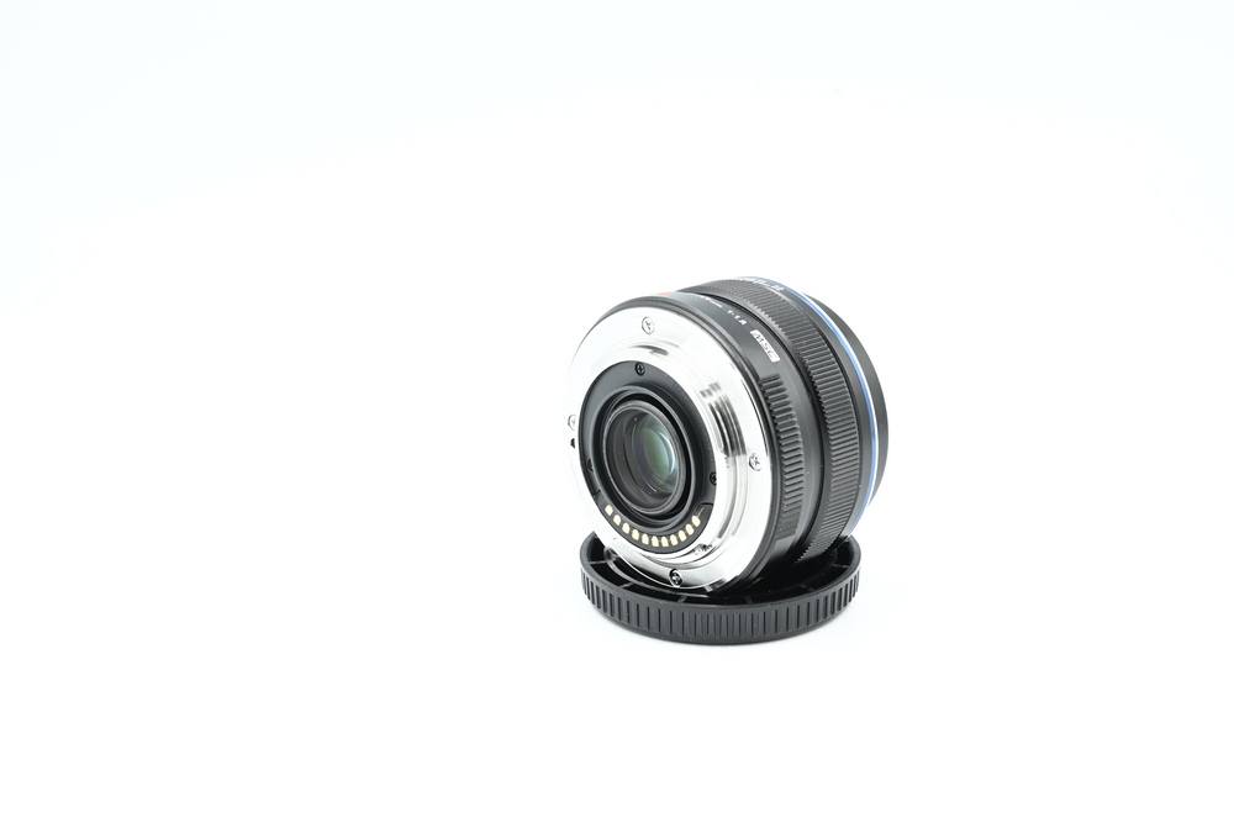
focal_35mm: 79
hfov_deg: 25.7
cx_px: 617
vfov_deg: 17.3
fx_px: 2708
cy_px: 412
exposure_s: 1/13
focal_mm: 79
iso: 200
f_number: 14
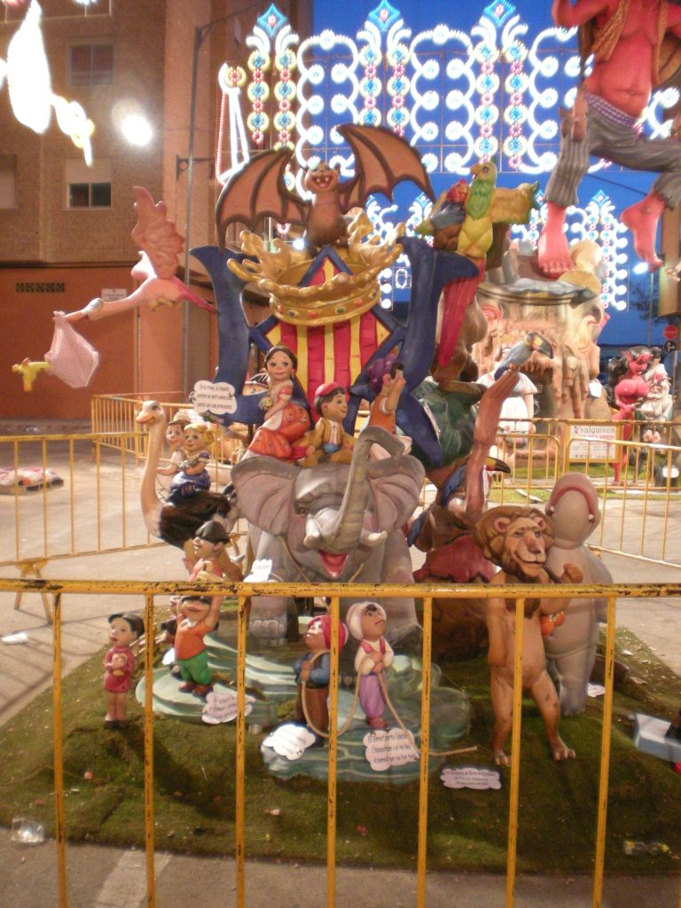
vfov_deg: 49.0
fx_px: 997
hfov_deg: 37.7
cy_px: 454
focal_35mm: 38
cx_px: 340
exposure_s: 1/10.2
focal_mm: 6.3
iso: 400
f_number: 3.1
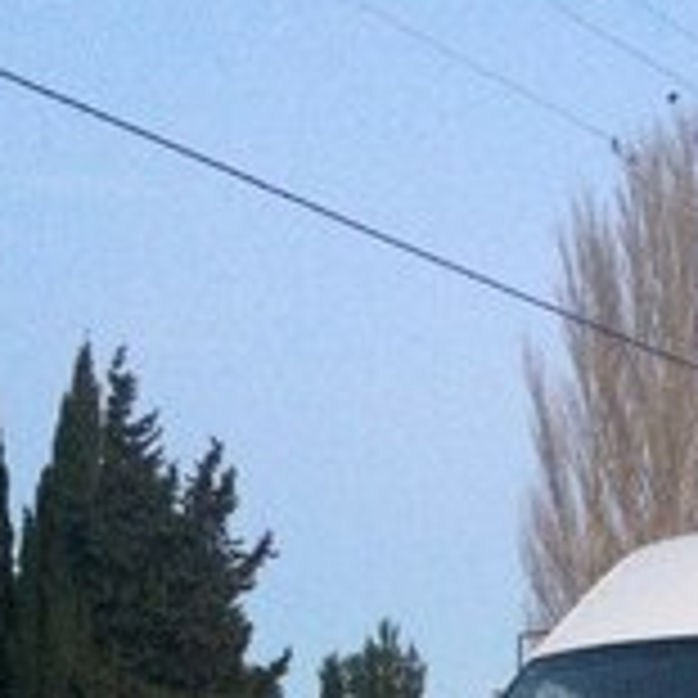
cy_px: 1004
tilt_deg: -3.1
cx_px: 766
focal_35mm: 82
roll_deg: -1.3
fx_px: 1871
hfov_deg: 20.2
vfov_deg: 18.9
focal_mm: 4.15
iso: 400
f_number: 2.2
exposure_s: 1/17
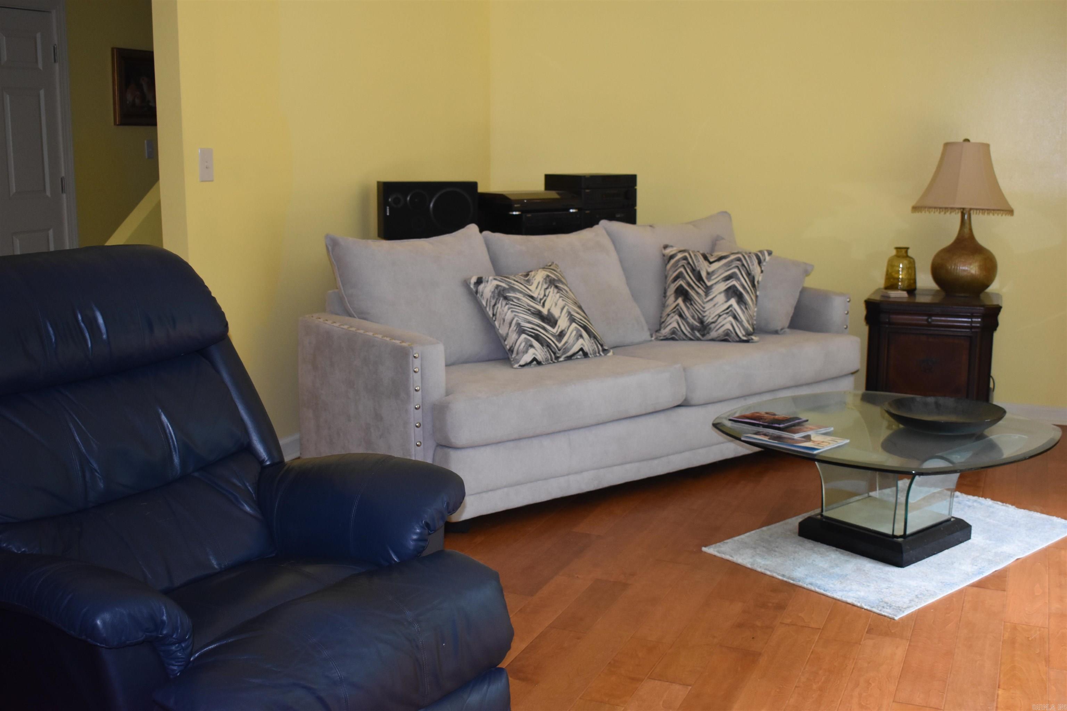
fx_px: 1156
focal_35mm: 39
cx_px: 534
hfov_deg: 49.6
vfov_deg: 34.2
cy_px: 356
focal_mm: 26
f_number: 4
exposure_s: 1/60
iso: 1250
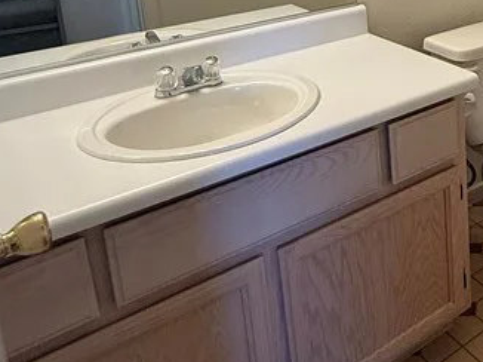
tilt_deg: -12.1
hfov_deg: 37.3
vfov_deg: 30.3
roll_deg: +1.3
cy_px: -9
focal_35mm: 44
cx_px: 508
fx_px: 613
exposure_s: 1/120
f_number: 2.2
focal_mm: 2.22
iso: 320
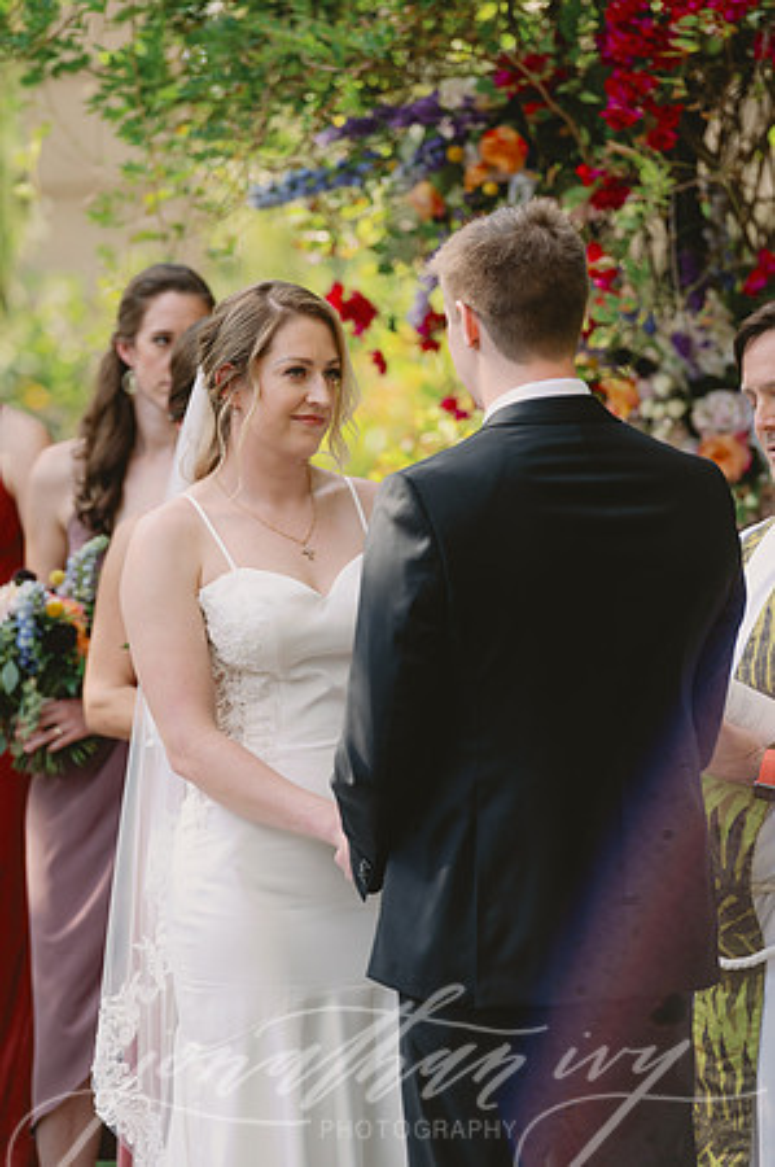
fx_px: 6311
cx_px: 388
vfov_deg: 10.6
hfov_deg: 7.0
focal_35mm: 195
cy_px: 584
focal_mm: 195
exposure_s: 1/400
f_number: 2.8
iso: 100
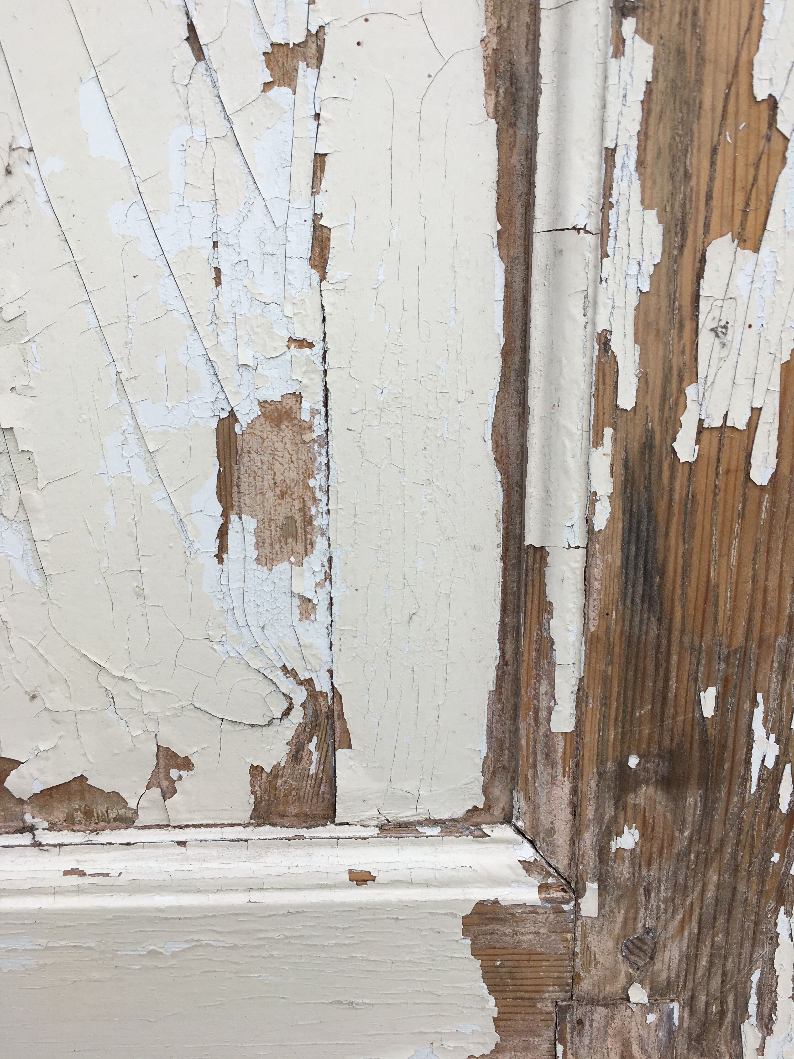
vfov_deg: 61.7
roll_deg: -3.0
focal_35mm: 29
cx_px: 397
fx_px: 887
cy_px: 530
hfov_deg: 48.2
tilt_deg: -24.1
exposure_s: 1/398
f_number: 2.2
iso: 25
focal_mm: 4.15
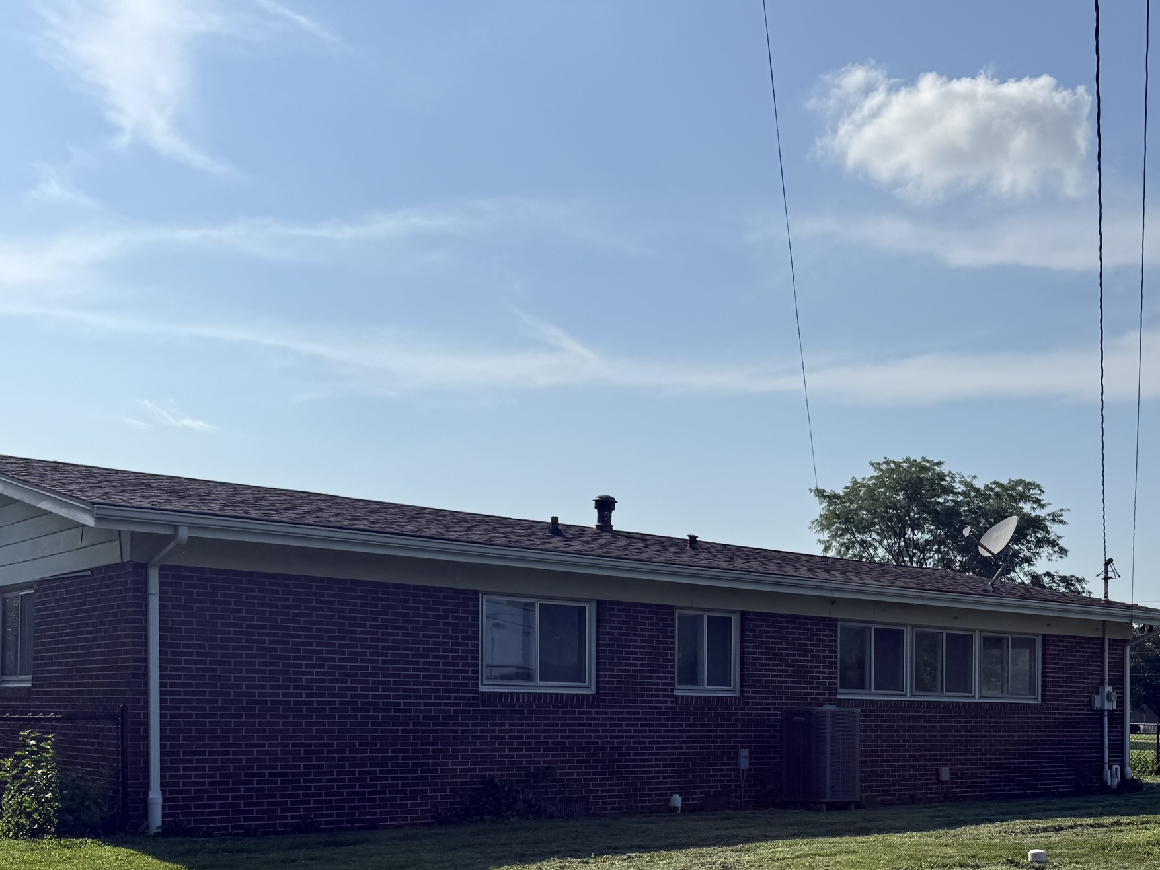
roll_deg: -0.5
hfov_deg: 44.0
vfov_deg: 33.3
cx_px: 791
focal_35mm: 42
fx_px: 1408
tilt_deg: +0.1
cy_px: 702
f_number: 1.78
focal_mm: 6.76
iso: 80
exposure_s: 1/10309
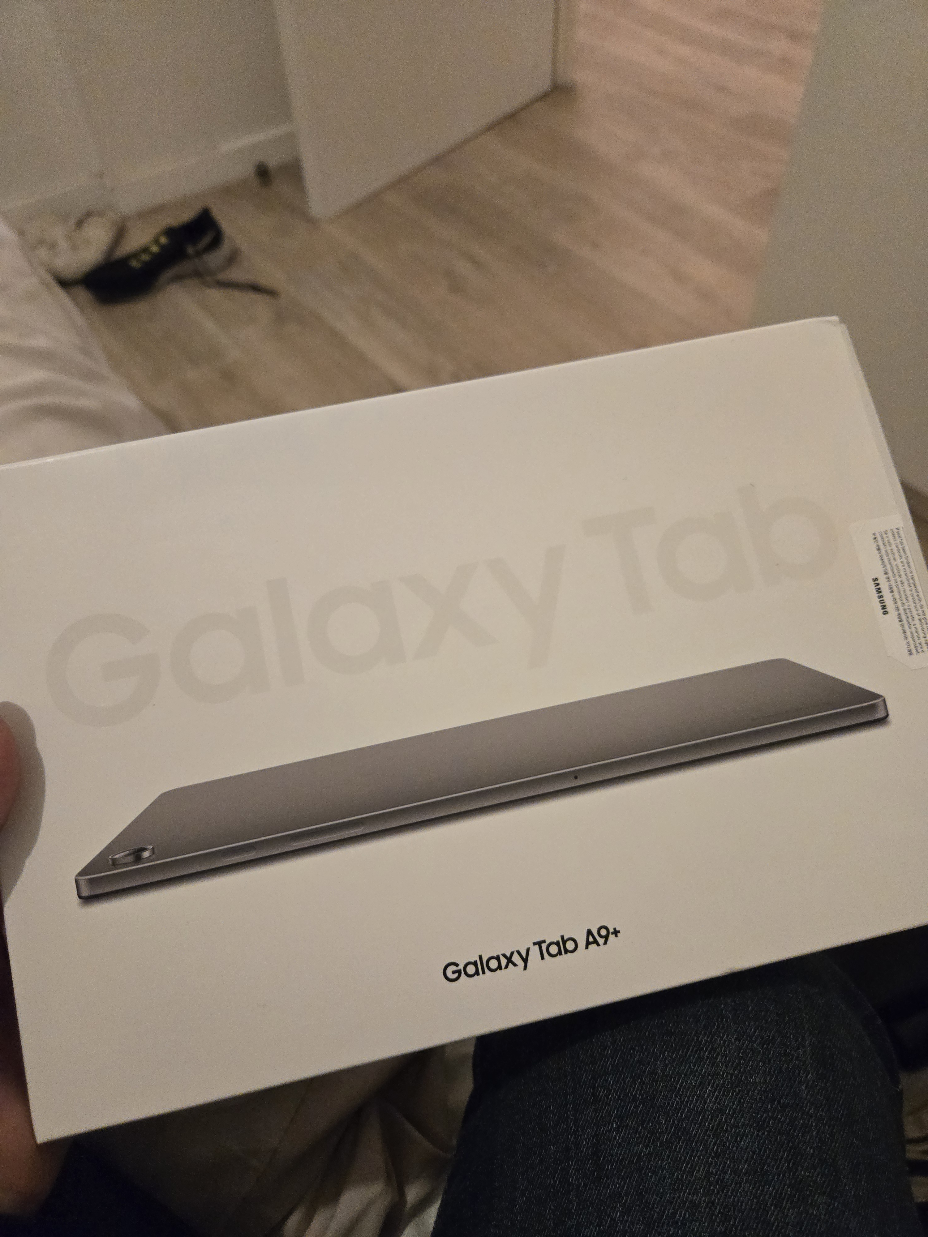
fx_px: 822
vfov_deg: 73.9
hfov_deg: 58.9
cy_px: 618
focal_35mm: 23
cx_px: 464
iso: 800
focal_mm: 5.4
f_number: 1.8
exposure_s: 1/100
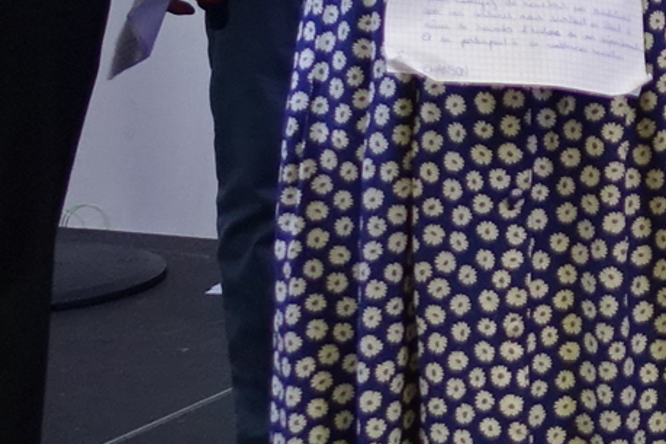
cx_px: 1119
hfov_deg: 13.2
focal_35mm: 143
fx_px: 2645
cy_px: -91
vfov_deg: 9.5
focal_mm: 8.8
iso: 640
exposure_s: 1/60
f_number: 1.8
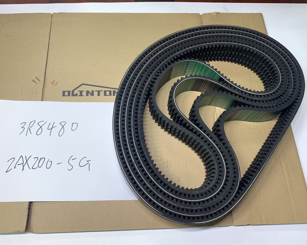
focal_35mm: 28
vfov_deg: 51.5
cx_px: 144
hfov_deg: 62.2
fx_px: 254
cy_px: 126
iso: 100
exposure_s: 1/60
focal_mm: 4.25
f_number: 1.8
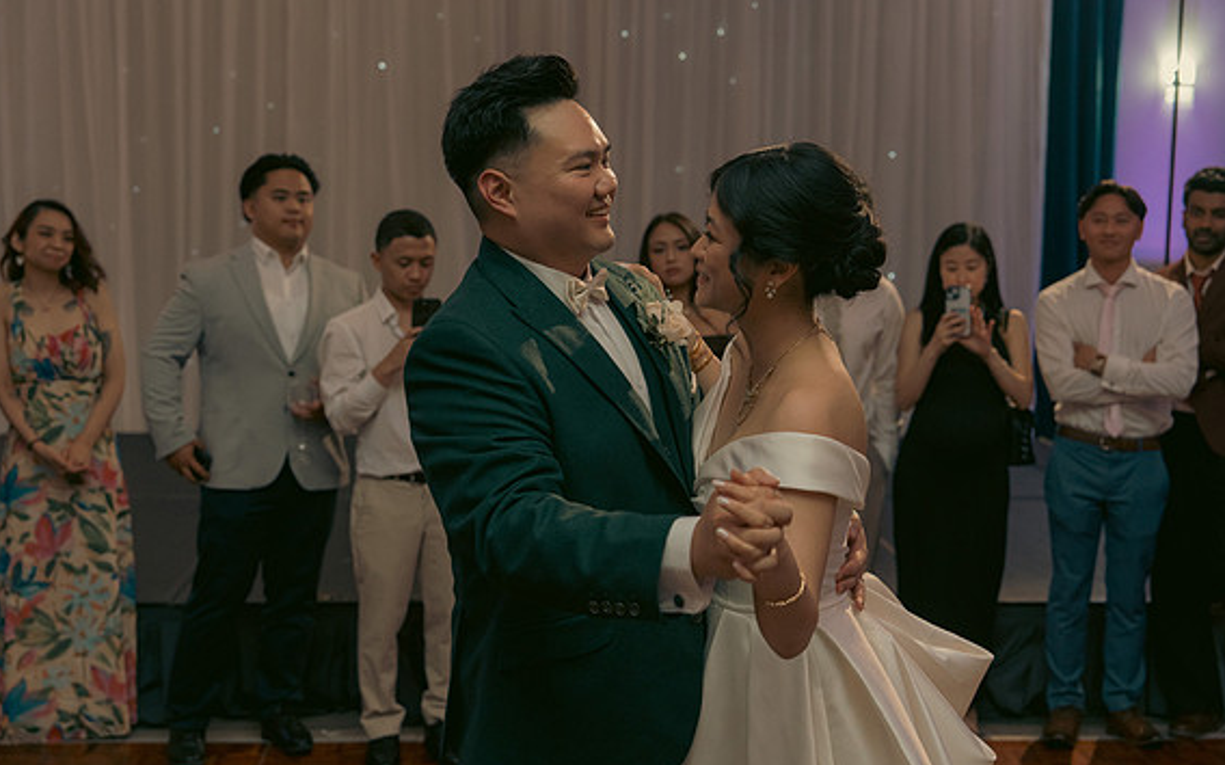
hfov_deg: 41.1
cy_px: 362
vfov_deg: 26.3
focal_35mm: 49
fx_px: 1635
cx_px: 611
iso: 2500
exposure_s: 1/160
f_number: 3.5
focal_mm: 47
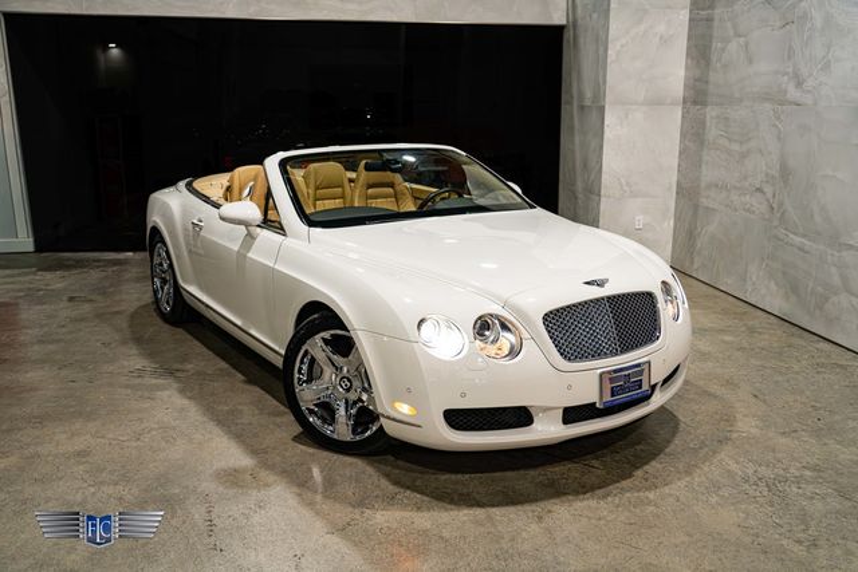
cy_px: 286
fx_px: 763
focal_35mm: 32
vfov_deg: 41.1
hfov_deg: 58.7
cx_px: 429
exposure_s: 1/100
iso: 1250
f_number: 4
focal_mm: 32
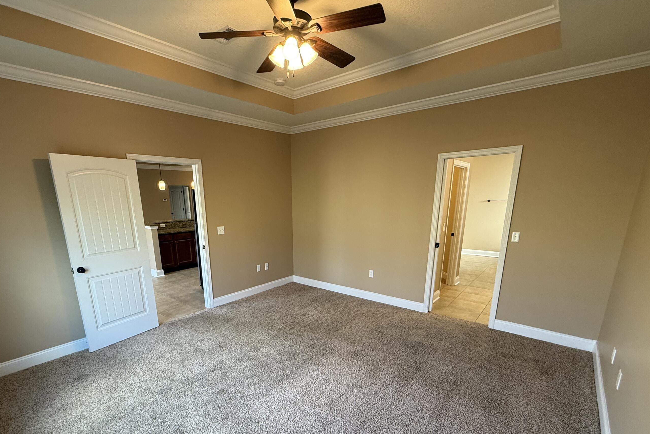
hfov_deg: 93.1
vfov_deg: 69.2
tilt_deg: -14.8
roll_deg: +0.1
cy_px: 274
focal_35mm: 17
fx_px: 307
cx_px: 299
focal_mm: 2.22
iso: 160
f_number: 2.2
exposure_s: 1/60
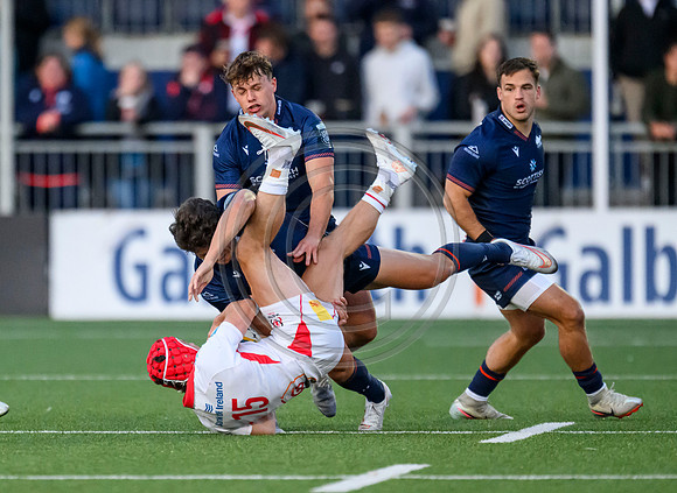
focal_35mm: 896
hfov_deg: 2.2
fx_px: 17360
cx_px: 255
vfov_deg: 1.6
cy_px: 228
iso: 8000
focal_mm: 560
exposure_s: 1/1600
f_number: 4
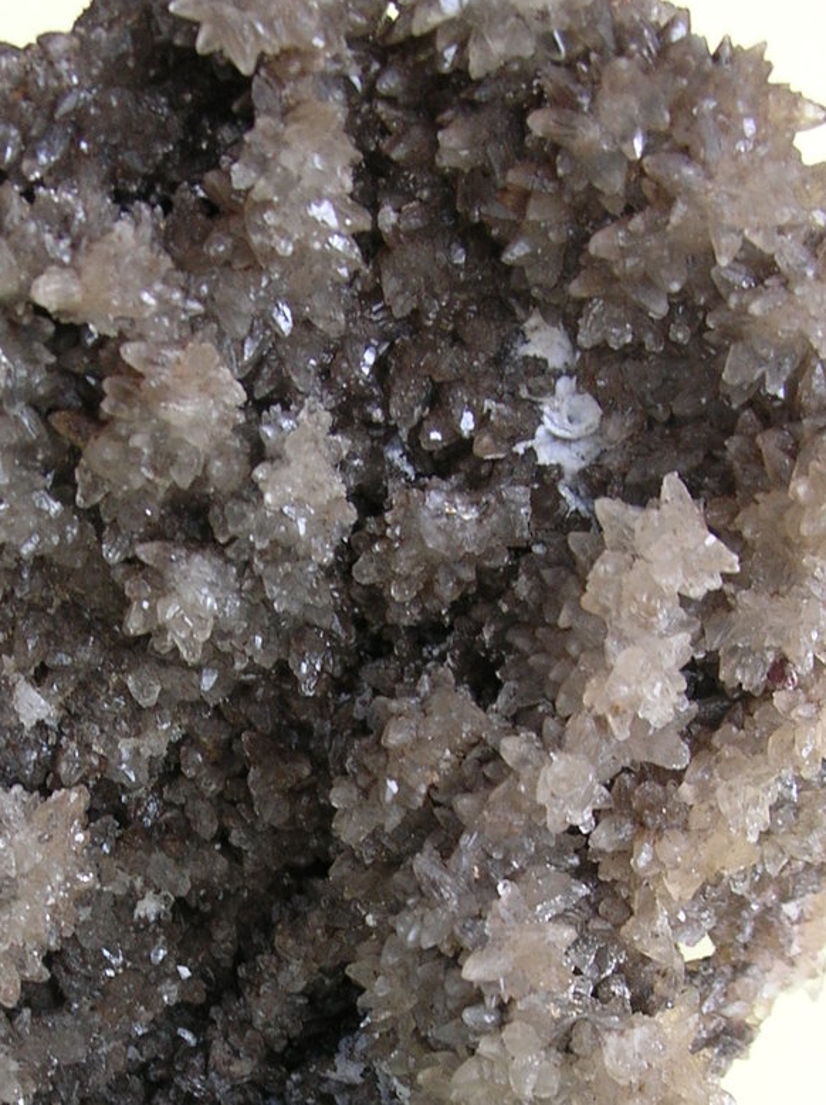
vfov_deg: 25.6
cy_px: 970
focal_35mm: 74
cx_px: 175
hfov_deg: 19.7
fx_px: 2358
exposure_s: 1/21.5
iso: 50
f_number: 2.7
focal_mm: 6
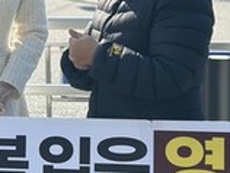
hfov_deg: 10.9
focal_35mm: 176
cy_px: 56
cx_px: -100
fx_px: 1171
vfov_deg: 8.5
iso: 80
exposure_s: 1/3367
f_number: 1.78
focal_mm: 6.86
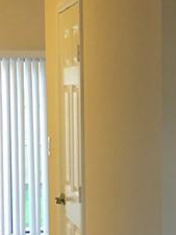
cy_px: 164
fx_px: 894
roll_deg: -0.7
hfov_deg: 11.0
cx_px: 213
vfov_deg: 14.9
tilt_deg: -3.5
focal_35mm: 132
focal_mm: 4.15
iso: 80
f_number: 2.2
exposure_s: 1/15
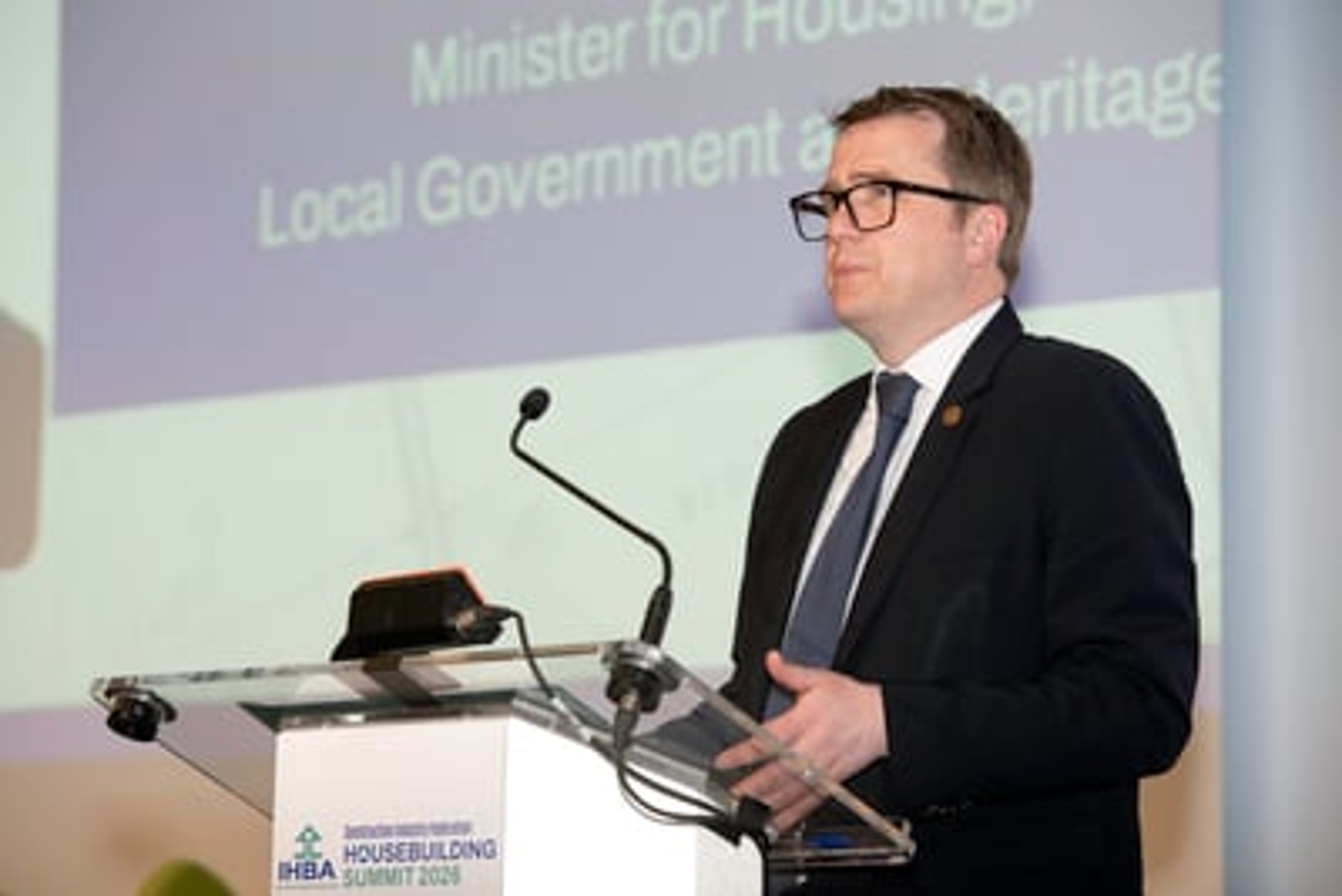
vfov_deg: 9.5
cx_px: 671
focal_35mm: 145
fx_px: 5407
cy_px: 448
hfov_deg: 14.1
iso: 1000
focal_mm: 145
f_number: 6.3
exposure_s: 1/250
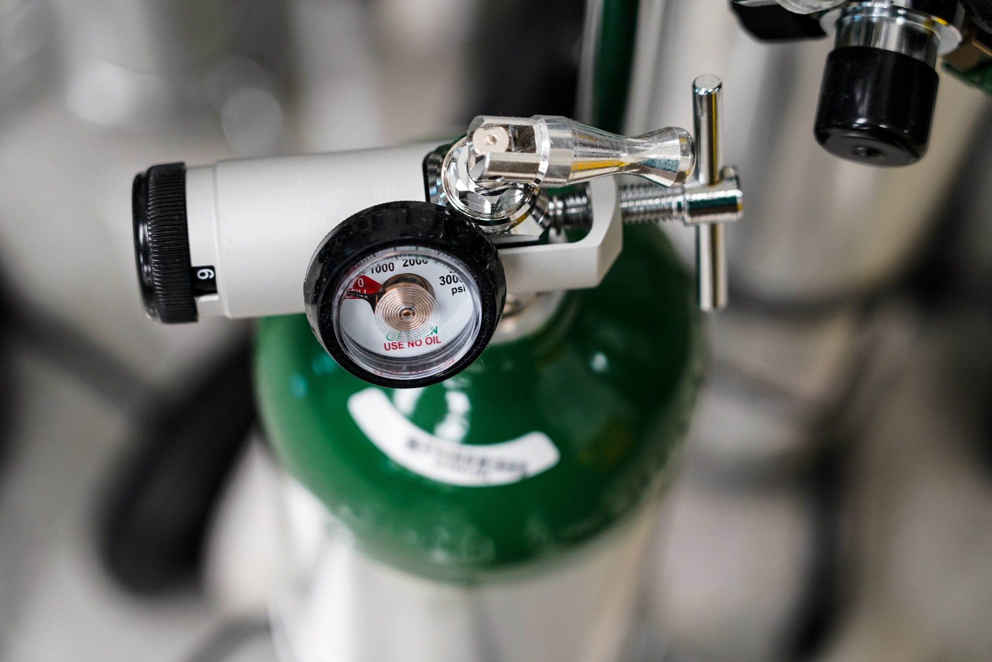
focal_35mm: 105
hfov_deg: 19.5
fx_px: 2893
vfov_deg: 13.0
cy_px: 331
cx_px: 496
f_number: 4
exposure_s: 1/125
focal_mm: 105
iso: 1600
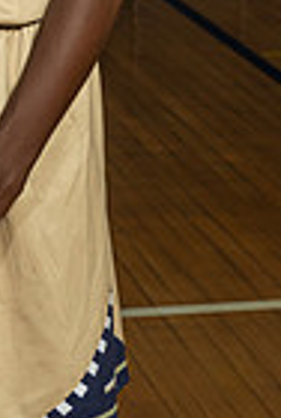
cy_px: -197
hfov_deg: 7.3
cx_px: -132
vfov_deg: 10.7
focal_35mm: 186
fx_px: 2167
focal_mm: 58
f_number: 7.1
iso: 125
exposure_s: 1/125
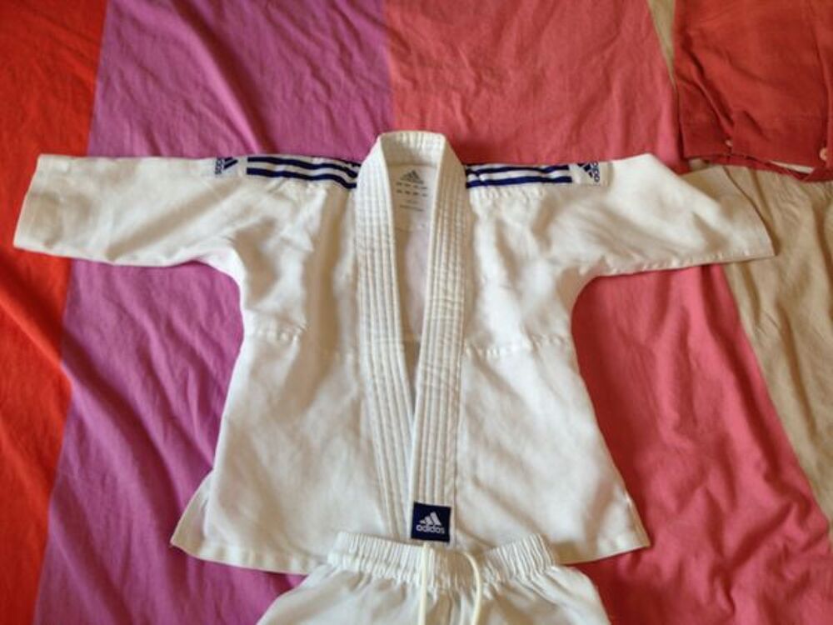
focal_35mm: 33
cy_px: 312
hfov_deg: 55.4
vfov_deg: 42.9
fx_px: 794
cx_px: 416
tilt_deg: -59.8
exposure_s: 1/40
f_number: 2.4
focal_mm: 4.12
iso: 50
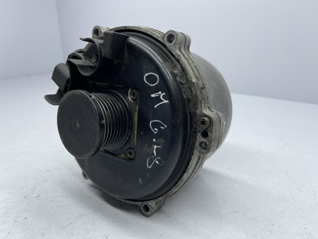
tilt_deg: -21.2
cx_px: 159
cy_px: 120
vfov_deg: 54.9
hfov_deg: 69.4
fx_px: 230
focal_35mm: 25
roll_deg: +2.4
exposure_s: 1/336
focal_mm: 5.1
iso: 32
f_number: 1.6
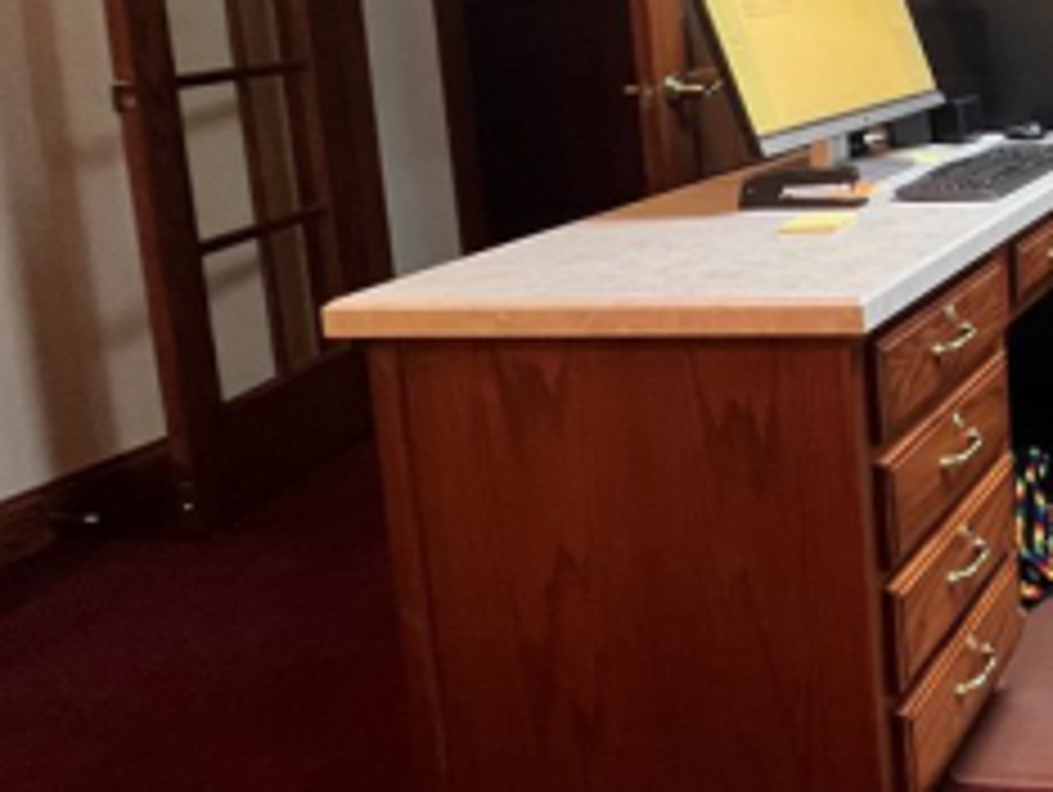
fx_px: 1127
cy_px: 76
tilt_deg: -6.7
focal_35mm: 37
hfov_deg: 33.9
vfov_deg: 36.3
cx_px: 1406
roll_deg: +1.3
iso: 200
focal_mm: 1.57
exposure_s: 1/60
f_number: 1.8
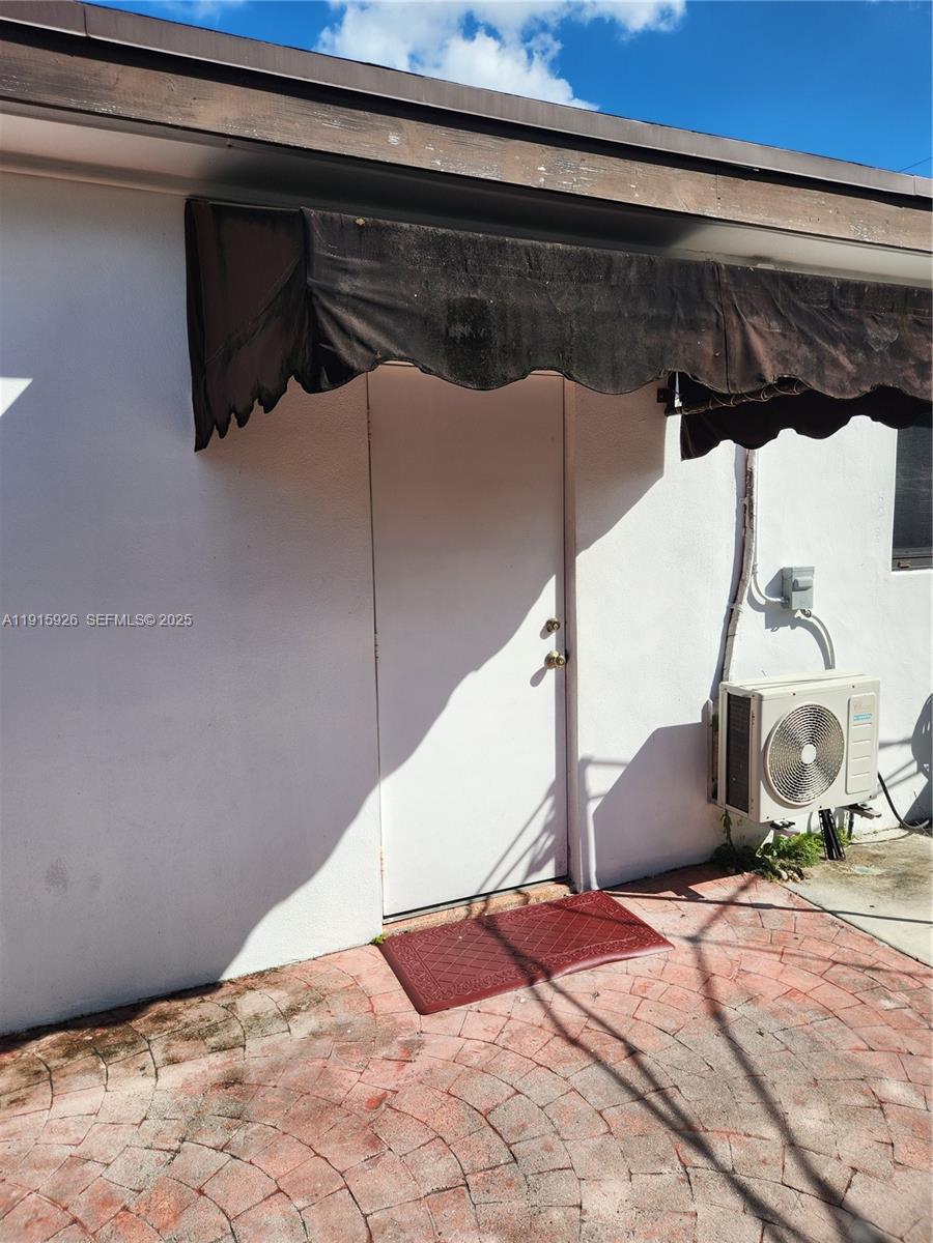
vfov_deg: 73.9
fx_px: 827
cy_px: 622
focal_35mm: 23
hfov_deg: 58.9
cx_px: 466
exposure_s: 1/2222
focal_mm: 5.4
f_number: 1.8
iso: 20
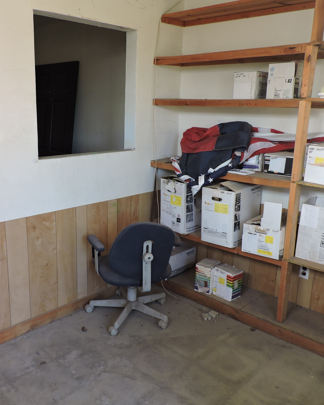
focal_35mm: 32
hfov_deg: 45.5
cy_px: 201
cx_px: 125
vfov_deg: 55.7
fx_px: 384
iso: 140
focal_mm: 4.3
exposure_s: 1/30
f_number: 3
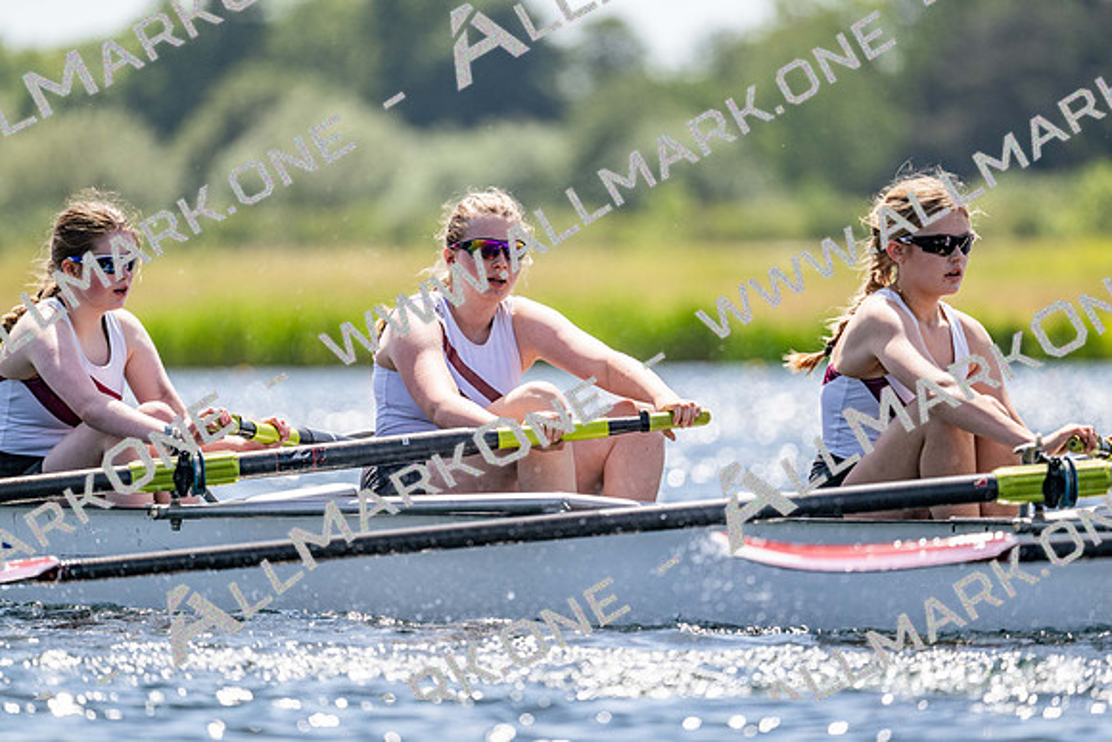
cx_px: 556
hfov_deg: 5.2
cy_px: 371
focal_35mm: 400
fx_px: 12358
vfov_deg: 3.4
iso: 250
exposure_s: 1/2500
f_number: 4.5
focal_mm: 400
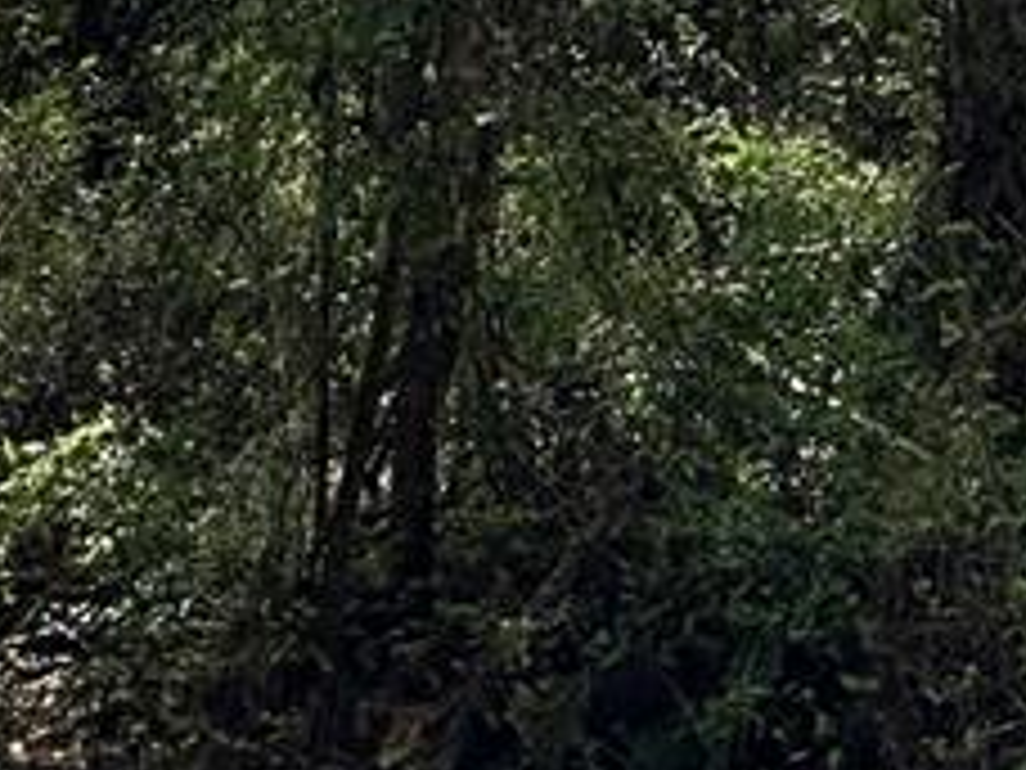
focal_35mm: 63
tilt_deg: +21.8
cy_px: -770
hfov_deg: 27.4
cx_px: 1202
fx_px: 1867
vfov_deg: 17.1
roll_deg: -1.4
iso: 50
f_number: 2.2
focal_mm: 2.22
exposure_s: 1/1795
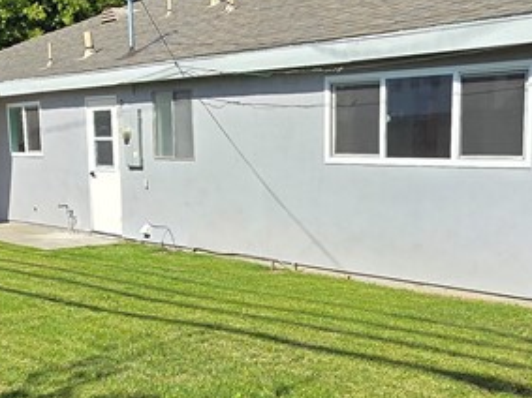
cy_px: 274
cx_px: 273
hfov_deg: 40.4
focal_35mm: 47
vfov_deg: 30.6
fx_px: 722
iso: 50
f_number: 2.2
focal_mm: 2.2
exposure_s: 1/2000
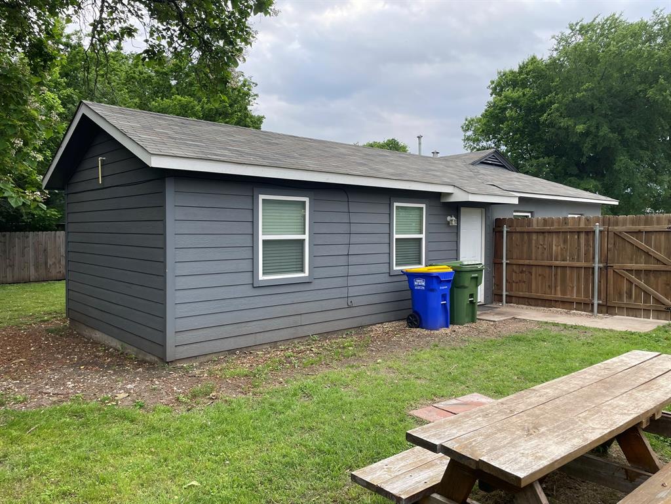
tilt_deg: -2.8
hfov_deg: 67.3
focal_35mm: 26
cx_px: 336
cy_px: 252
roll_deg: +0.3
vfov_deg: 53.1
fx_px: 504
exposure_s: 1/324
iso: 32
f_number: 1.6
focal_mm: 4.2
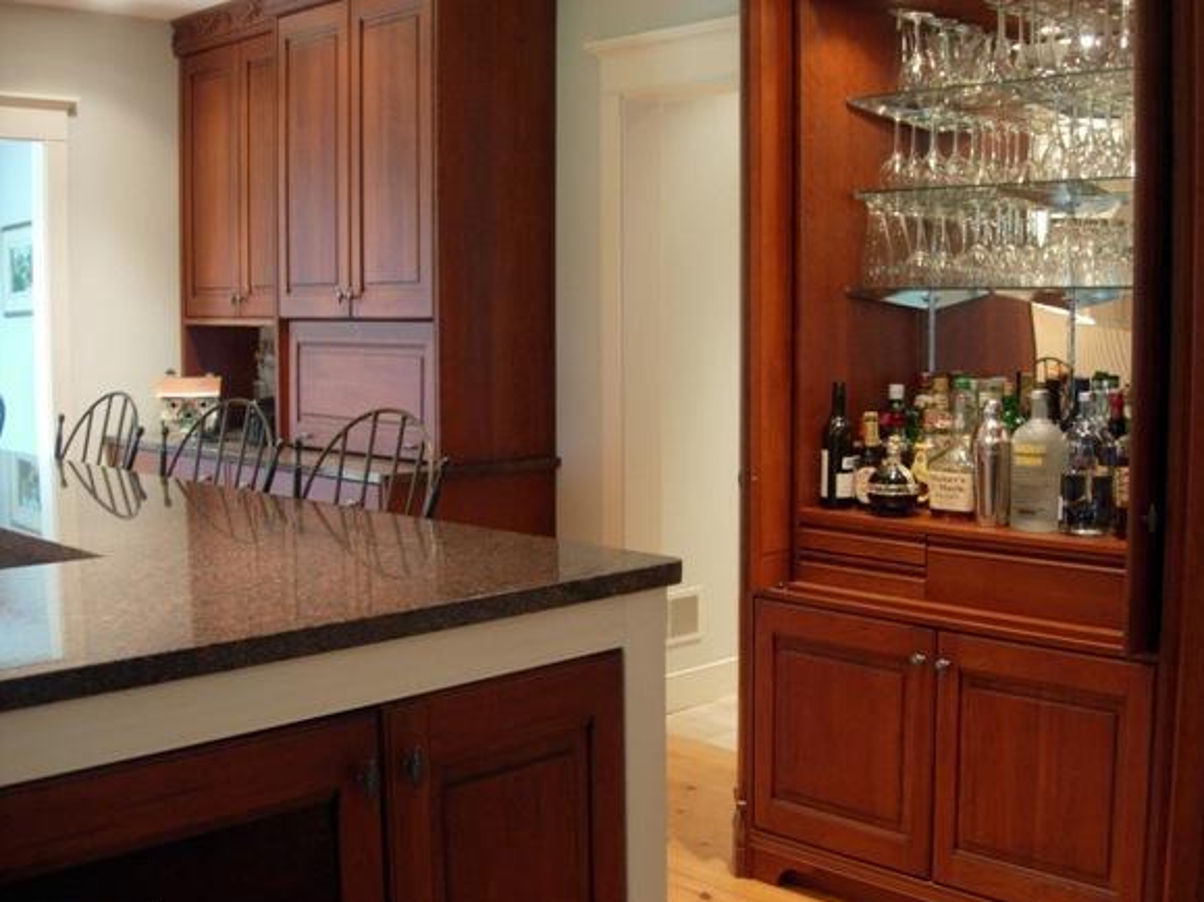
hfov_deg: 44.7
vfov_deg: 34.3
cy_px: 466
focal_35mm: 42
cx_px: 663
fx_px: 1461
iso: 200
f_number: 2.8
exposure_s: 1/19.5
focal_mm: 7.8
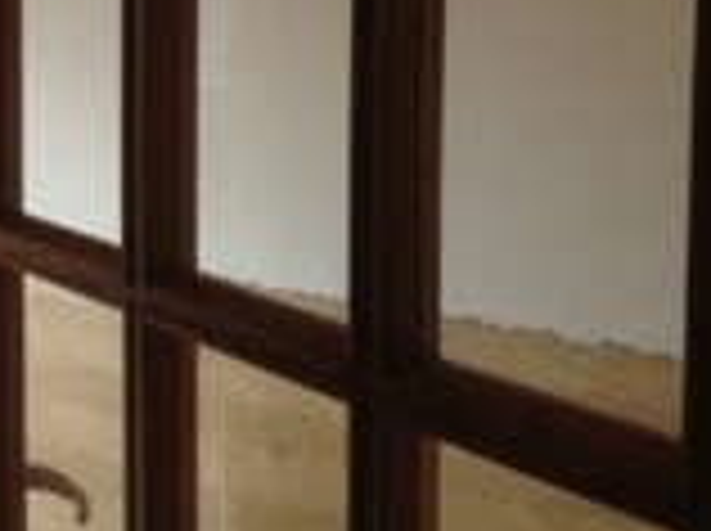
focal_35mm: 83
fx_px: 1702
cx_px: 65
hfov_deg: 23.0
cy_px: -18
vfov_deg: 17.3
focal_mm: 4.28
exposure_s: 1/120
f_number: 2.4
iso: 80
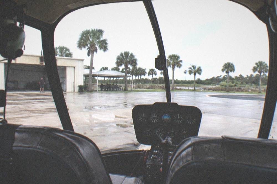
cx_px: 138
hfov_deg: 48.5
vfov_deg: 33.4
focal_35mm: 40
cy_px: 92
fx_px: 308
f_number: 6.3
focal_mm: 40
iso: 500
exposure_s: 1/800
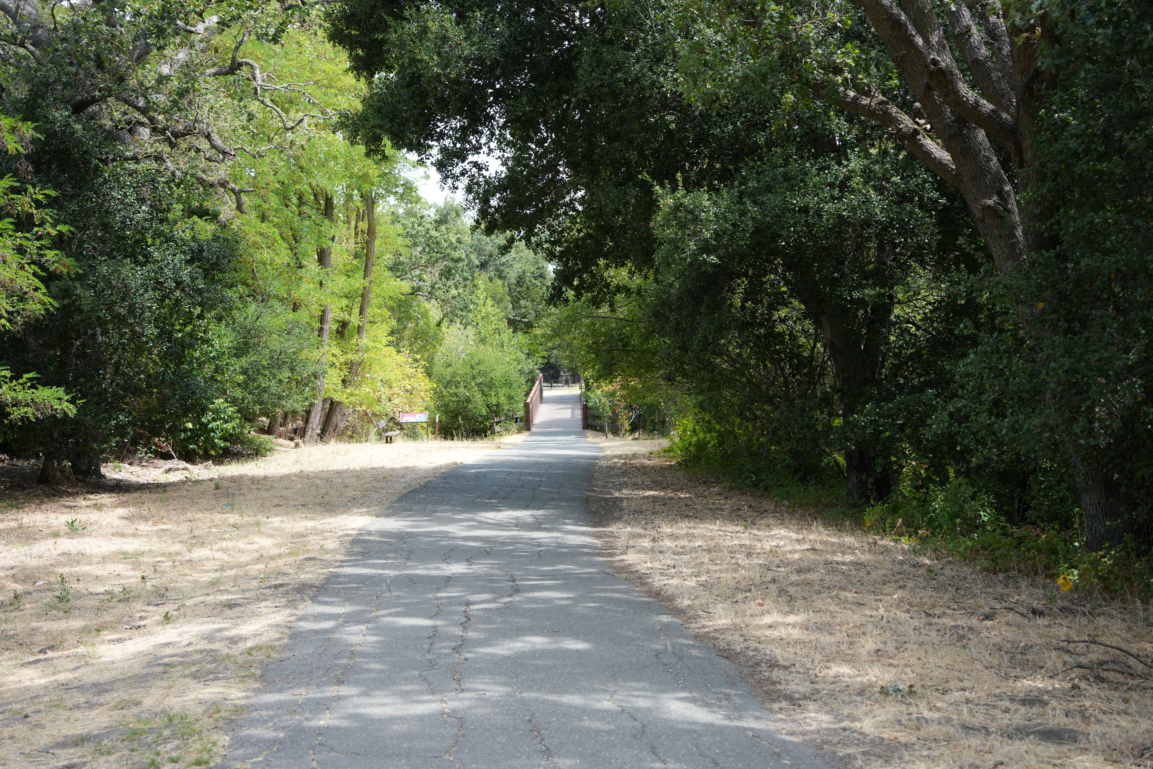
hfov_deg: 39.6
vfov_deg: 27.0
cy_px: 384
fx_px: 1601
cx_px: 576
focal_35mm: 50
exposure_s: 1/400
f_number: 4.5
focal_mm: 50
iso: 320
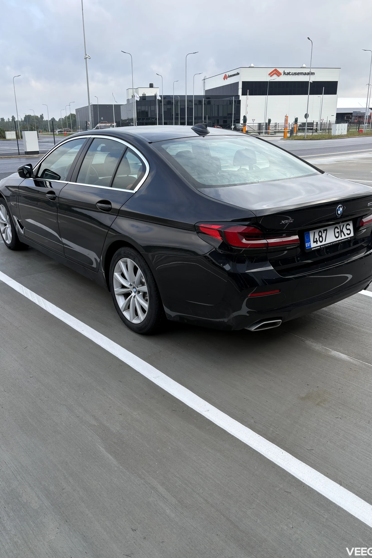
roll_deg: -1.2
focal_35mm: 28
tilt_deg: -18.1
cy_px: 269
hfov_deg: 46.4
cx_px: 170
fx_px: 434
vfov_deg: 65.5
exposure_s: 1/895
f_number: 1.6
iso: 50
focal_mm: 5.96
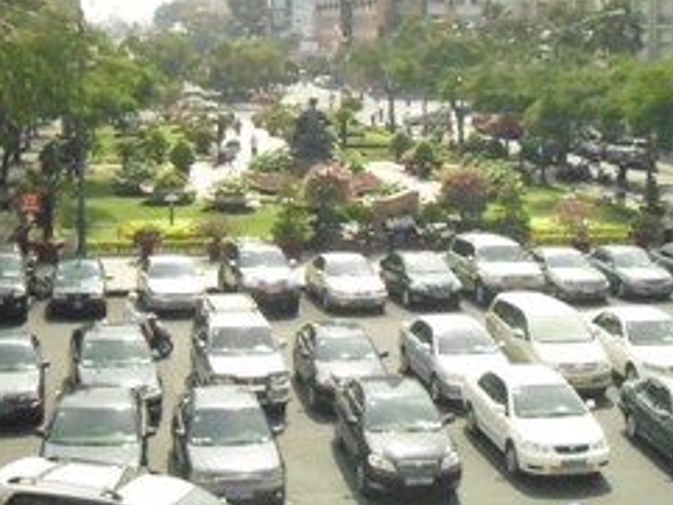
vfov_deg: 22.2
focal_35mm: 65
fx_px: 1264
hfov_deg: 29.8
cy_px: 84
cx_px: 332
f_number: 8.9
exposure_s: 1/1500
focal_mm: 6.2
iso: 1600
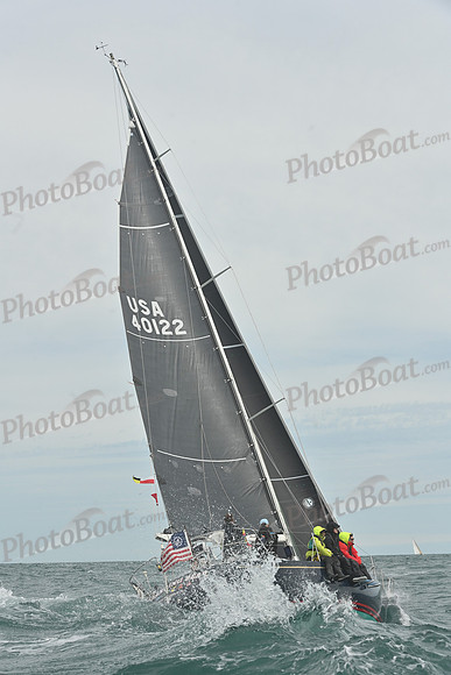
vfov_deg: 28.8
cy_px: 338
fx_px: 1315
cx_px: 226
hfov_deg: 19.5
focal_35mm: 70
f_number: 9
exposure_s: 1/1250
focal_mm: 70
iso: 320
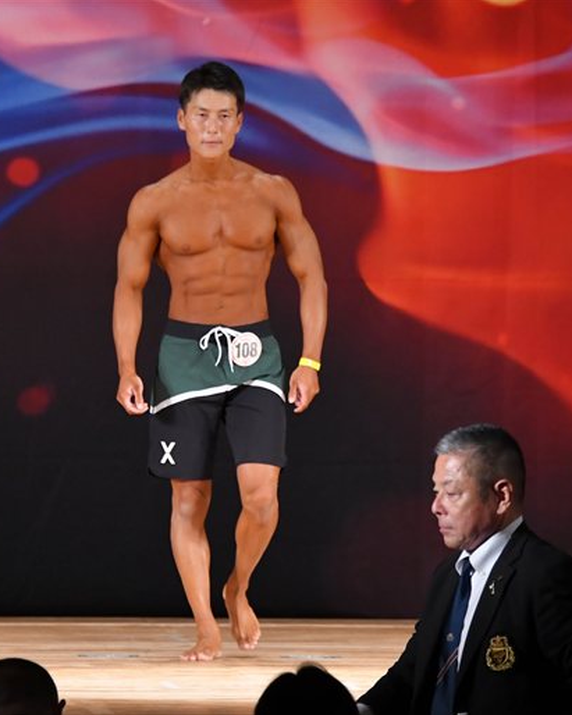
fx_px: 7641
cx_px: 208
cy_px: 358
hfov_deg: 4.3
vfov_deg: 5.4
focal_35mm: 361
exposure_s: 1/400
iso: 3200
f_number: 5.6
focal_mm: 170
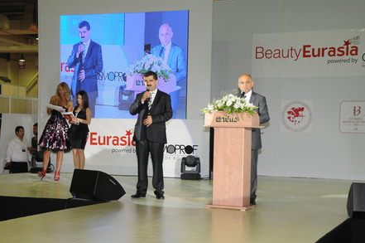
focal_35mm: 62
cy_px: 131
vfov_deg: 21.9
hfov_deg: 32.4
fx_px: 628
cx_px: 192
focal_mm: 38
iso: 400
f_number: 5.6
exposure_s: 1/60
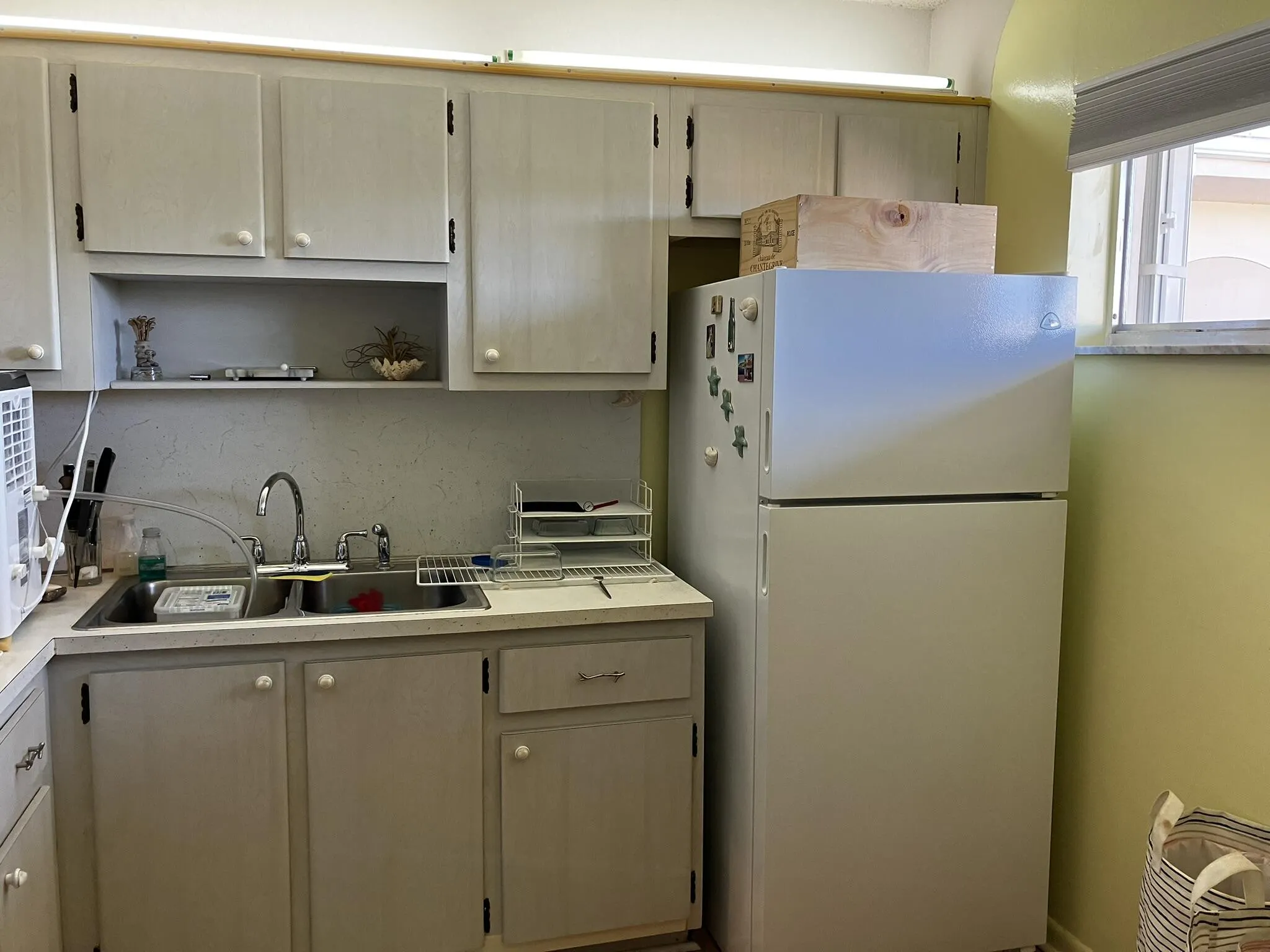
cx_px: 635
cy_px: 476
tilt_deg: -5.9
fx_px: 1027
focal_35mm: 28
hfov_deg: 63.4
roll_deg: -0.7
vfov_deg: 49.7
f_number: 1.8
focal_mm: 3.99
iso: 64
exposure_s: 1/60
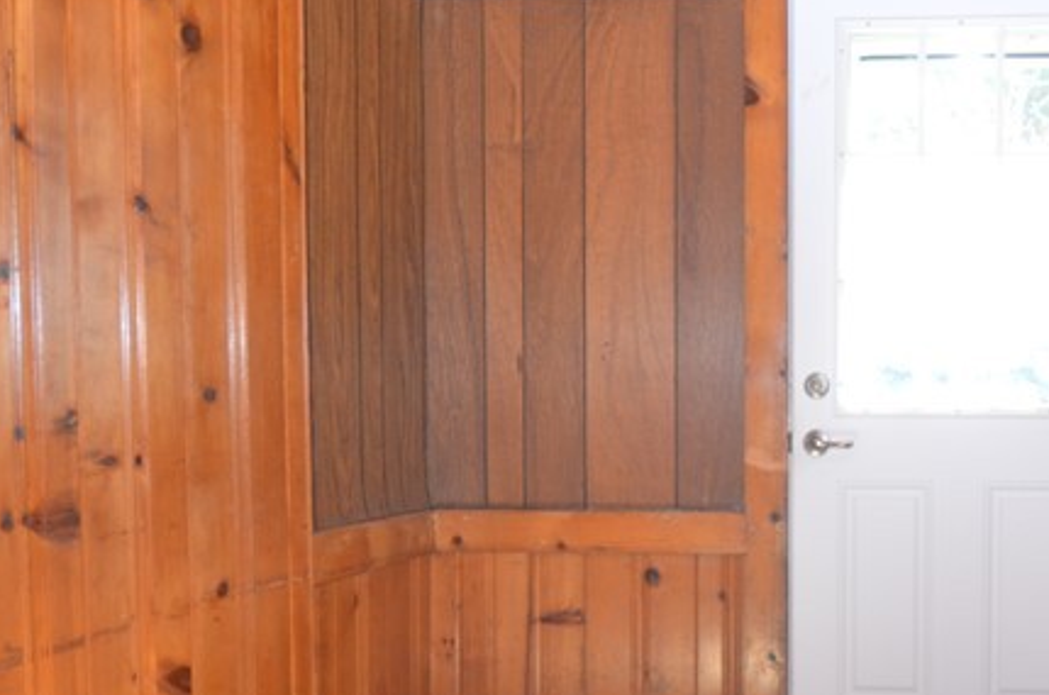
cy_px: 401
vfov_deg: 34.9
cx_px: 894
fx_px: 1105
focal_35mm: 38
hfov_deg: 47.0
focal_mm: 10
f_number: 4
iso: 800
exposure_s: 1/60
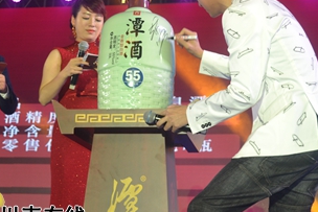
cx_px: 160
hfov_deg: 27.3
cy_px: 85
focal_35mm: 74
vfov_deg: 18.4
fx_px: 654
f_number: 4.5
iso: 400
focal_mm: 30
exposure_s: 1/80
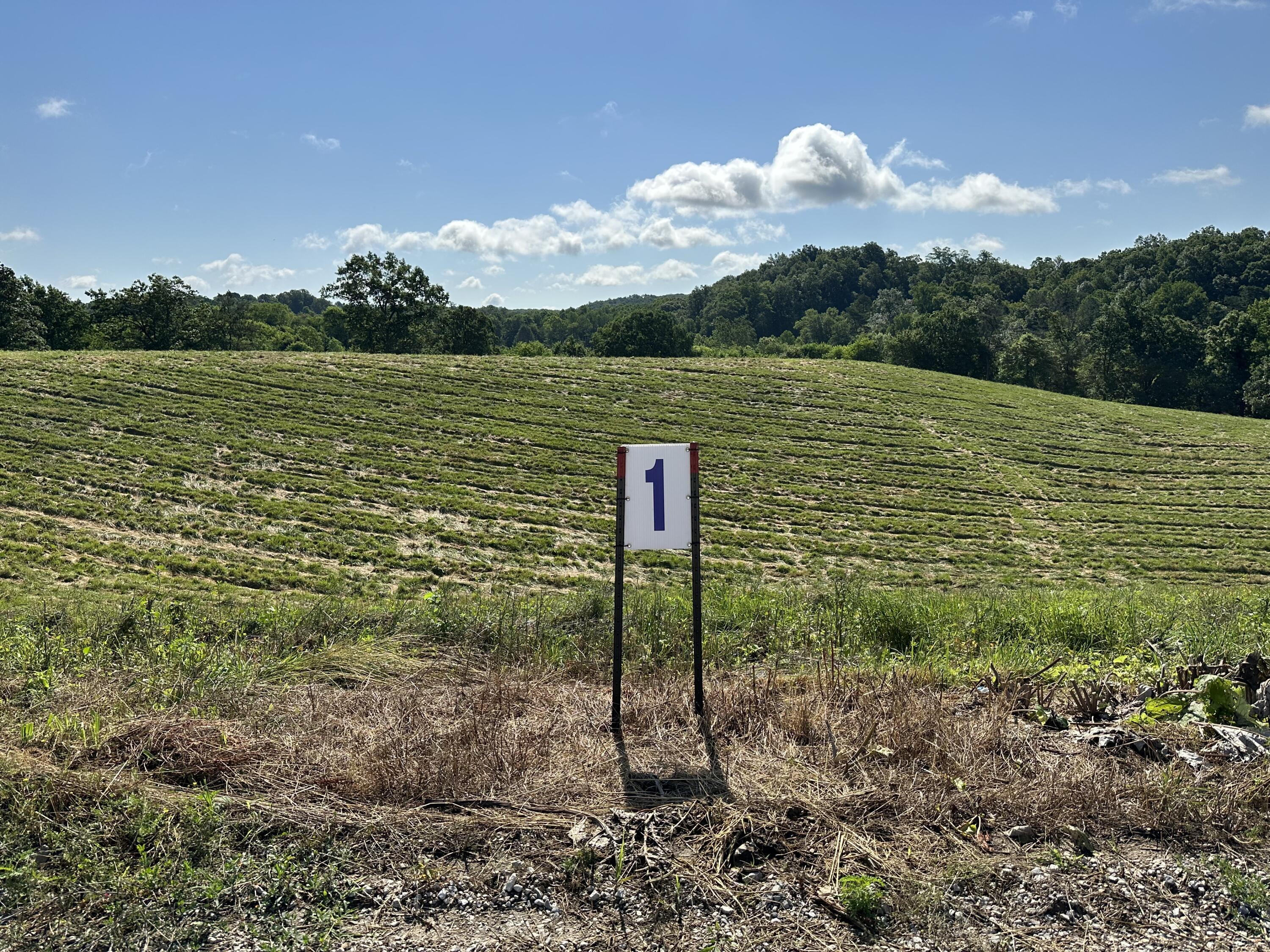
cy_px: 476
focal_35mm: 24
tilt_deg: -8.2
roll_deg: +1.2
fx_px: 881
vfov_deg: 56.8
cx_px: 635
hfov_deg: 71.6
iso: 80
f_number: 1.78
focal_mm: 6.86
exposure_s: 1/7576
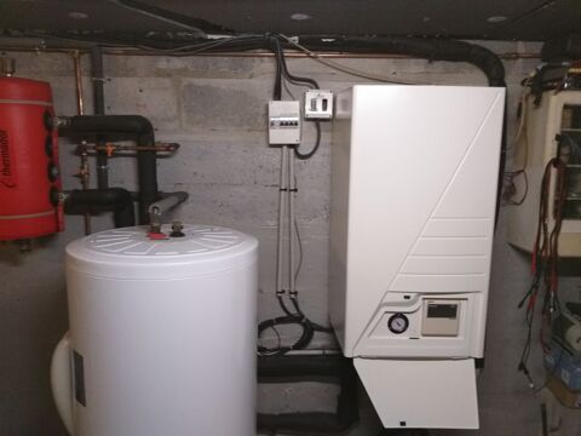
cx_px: 290
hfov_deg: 67.3
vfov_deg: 53.1
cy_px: 218
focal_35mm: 26
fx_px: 436
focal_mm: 3.93
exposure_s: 1/25
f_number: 1.7
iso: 250
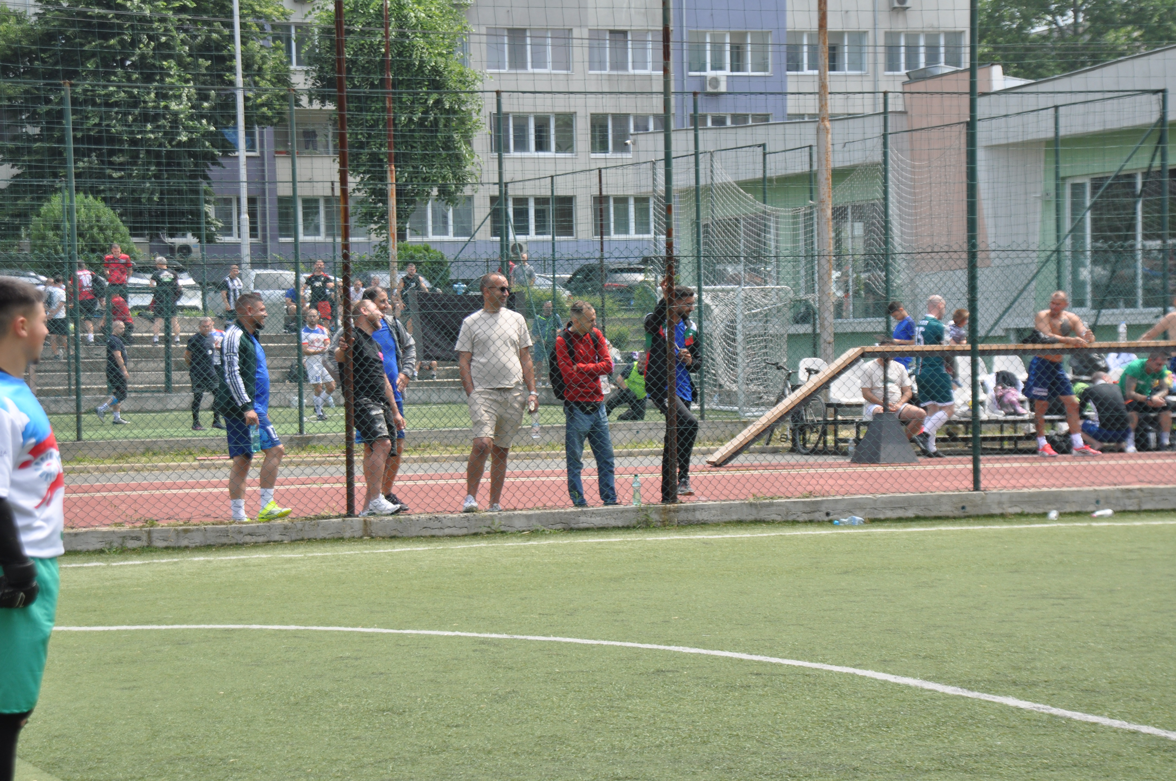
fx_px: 3230
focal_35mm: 99
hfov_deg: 20.6
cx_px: 588
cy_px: 390
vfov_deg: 13.8
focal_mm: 66
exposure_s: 1/500
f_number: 5.6
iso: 320
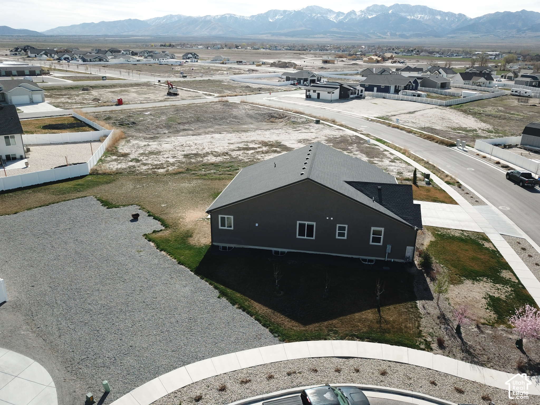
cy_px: 202
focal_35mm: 26
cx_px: 270
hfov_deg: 67.3
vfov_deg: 53.1
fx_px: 406
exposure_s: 1/1267
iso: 100
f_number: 2.2
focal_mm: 4.73
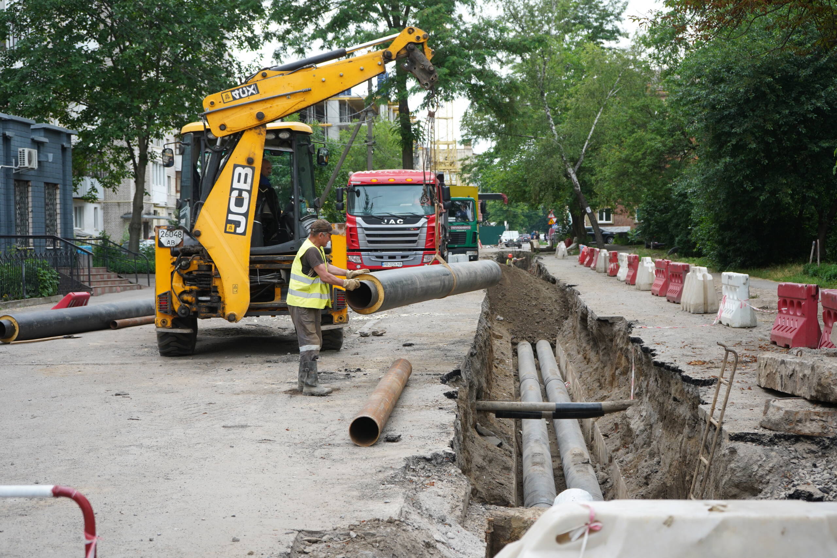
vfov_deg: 26.0
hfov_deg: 38.2
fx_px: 1209
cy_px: 279
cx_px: 418
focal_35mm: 52
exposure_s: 1/400
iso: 500
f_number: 5.6
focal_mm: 52
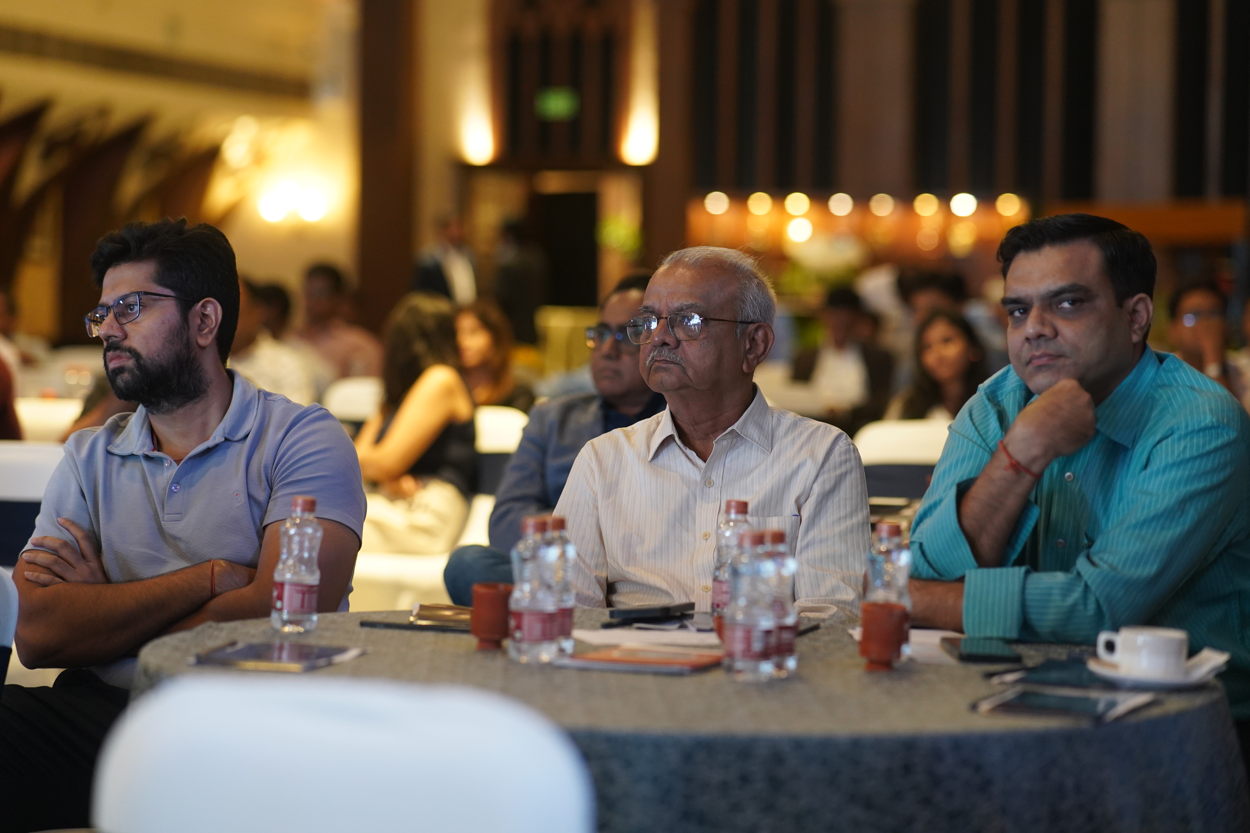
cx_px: 625
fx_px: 2951
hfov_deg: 23.9
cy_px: 416
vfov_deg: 16.1
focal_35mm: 85
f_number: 2
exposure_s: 1/100
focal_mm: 85
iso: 2500
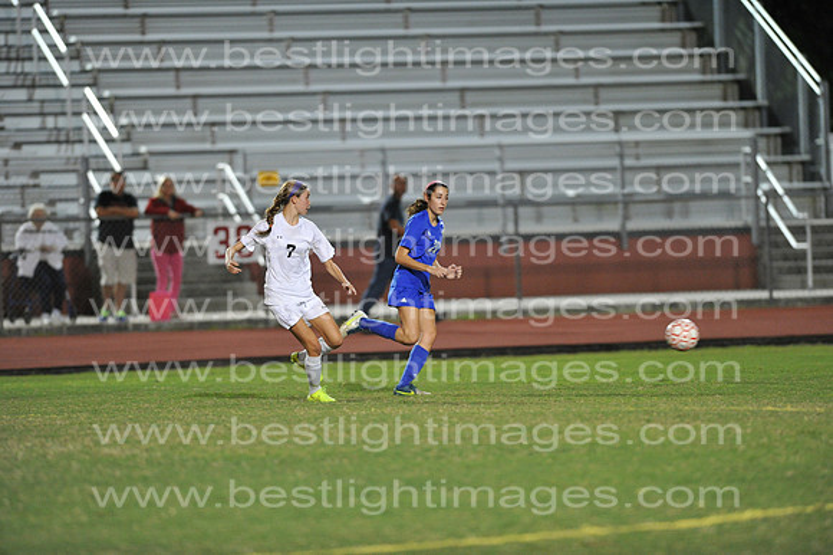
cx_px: 416
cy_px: 278
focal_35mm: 300
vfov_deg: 4.6
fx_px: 6937
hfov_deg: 6.9
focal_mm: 300
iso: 5000
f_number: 3.2
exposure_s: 1/400
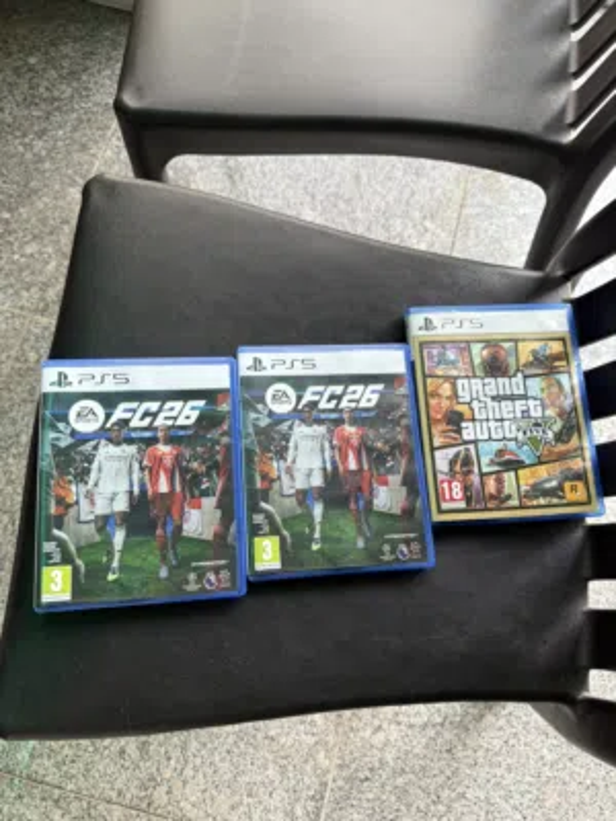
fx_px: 569
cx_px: 308
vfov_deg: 71.6
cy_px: 410
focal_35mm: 24
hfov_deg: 56.8
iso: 160
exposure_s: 1/57
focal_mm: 6.76
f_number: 1.78
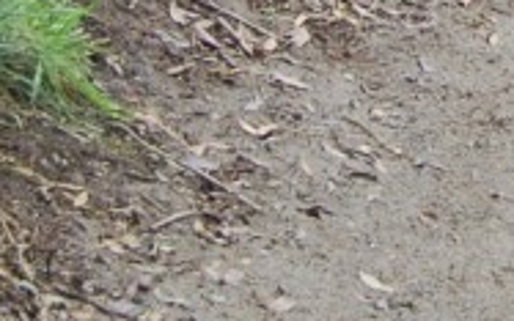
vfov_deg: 4.4
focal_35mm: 283
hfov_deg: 7.2
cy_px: -672
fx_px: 3966
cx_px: 906
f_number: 5.6
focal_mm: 30
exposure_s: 1/125
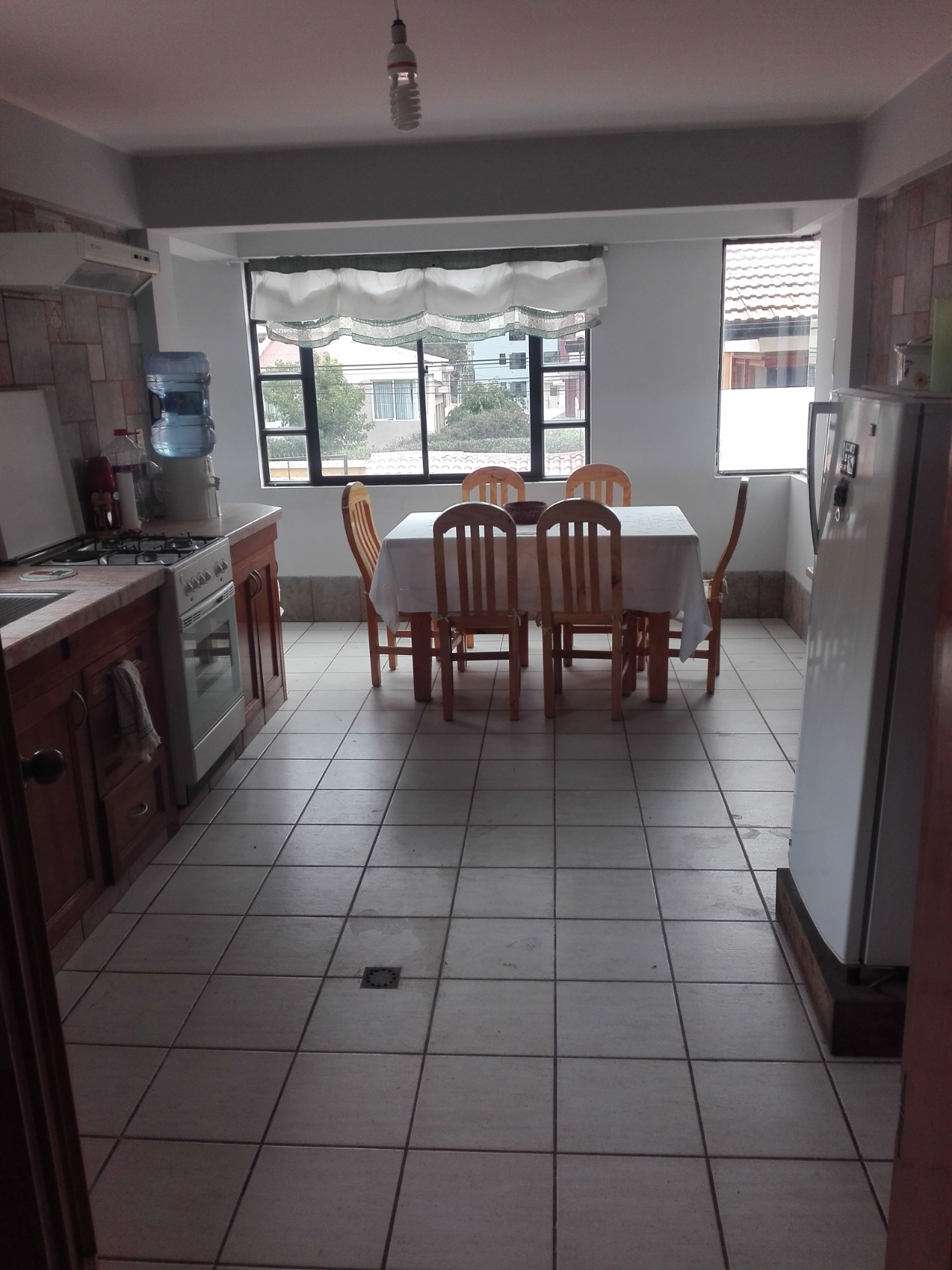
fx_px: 990
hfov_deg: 51.4
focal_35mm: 27
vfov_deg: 65.3
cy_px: 635
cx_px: 476
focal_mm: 3.79
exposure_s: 1/100
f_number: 2
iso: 110
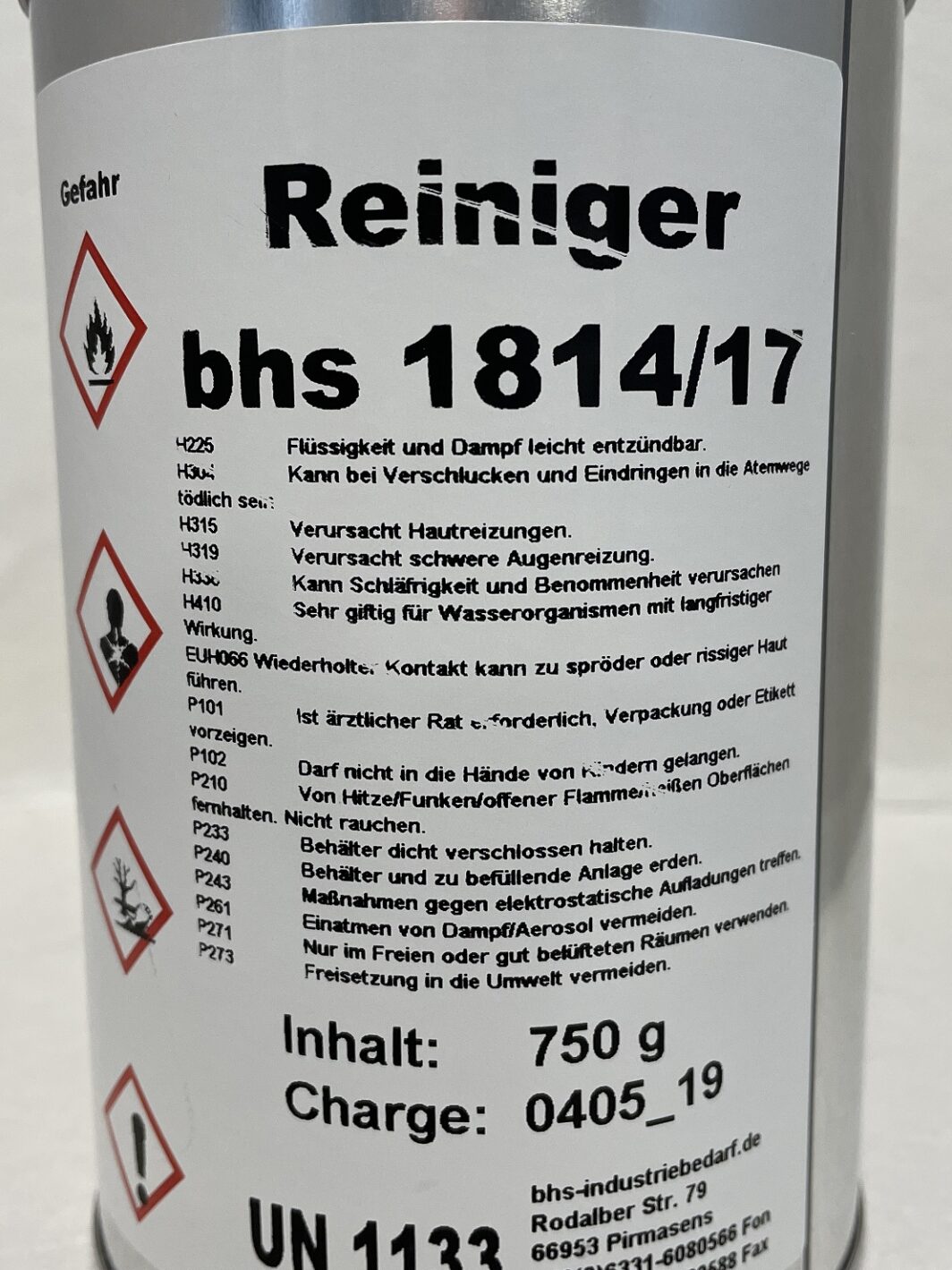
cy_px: 635
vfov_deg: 67.3
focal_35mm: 26
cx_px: 476
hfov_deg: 53.1
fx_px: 954
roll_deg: +0.2
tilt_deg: -10.4
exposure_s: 1/100
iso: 125
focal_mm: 4.2
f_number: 1.6
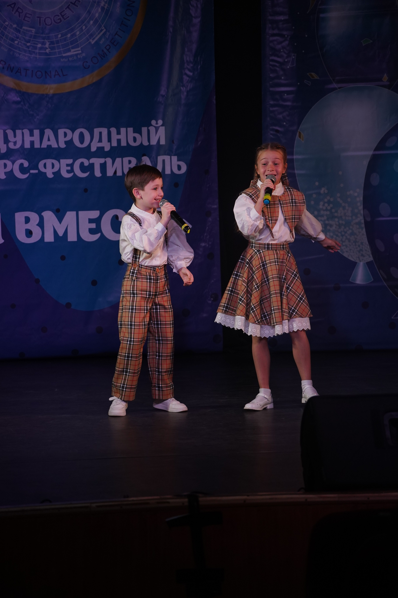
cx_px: 199
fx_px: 2769
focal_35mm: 167
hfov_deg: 8.2
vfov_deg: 12.3
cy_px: 299
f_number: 5.6
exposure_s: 1/400
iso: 2000
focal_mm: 167
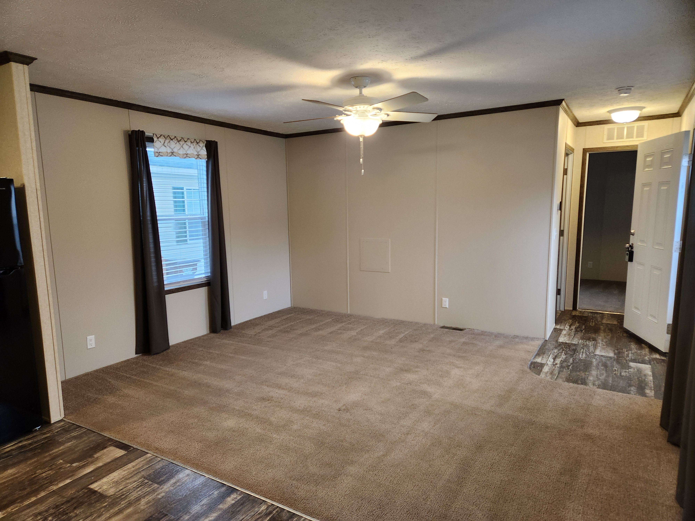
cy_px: 260
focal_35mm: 23
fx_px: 462
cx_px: 348
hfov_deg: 73.9
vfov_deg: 58.9
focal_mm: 5.4
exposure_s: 1/120
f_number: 1.8
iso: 320
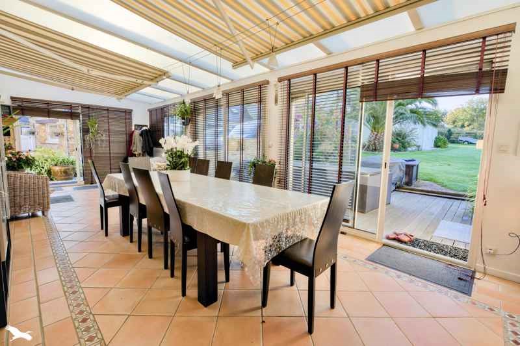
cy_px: 173
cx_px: 260
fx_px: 231
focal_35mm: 16
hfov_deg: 96.7
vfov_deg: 73.7
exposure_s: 1/60
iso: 800
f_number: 8
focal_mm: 16
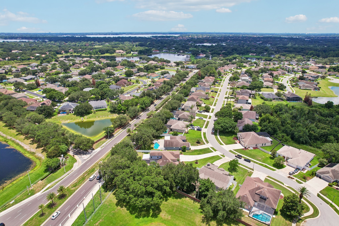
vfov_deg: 57.2
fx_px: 207
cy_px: 113
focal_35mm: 22
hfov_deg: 78.6
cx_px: 170
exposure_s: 1/2000
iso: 130
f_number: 2.8
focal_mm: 8.4
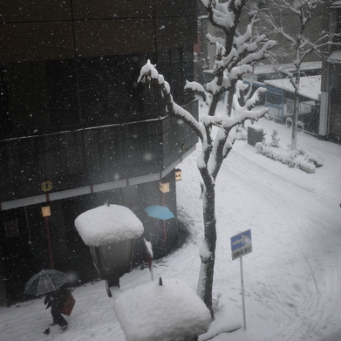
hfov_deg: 43.8
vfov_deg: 43.5
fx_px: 424
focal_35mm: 38
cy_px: 127
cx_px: 187
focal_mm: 14
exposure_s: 1/400
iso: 100
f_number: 2.5
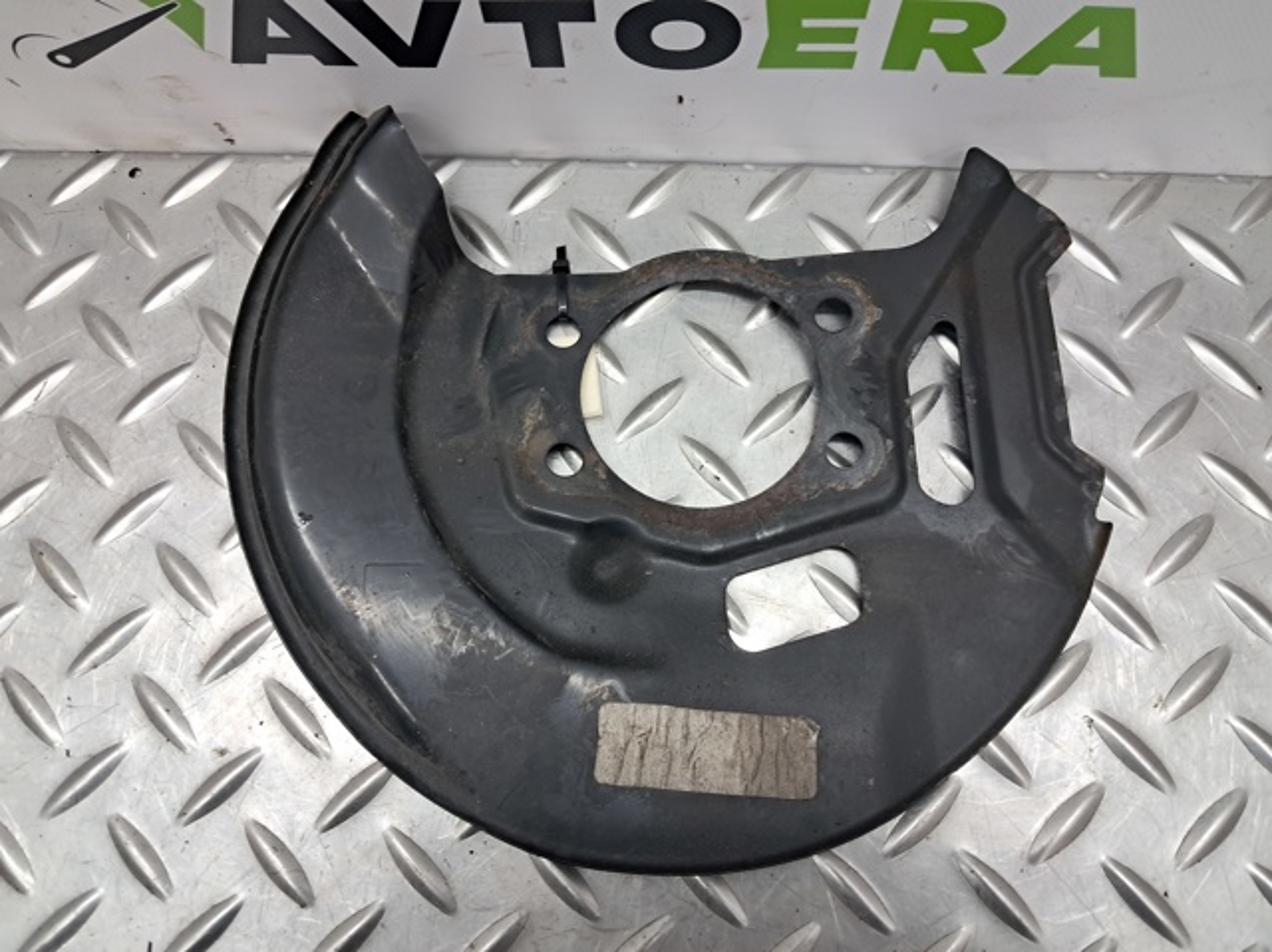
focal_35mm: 27
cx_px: 636
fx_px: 991
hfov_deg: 65.4
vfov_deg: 51.3
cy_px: 476
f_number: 1.8
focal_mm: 4
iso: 125
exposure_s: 1/50
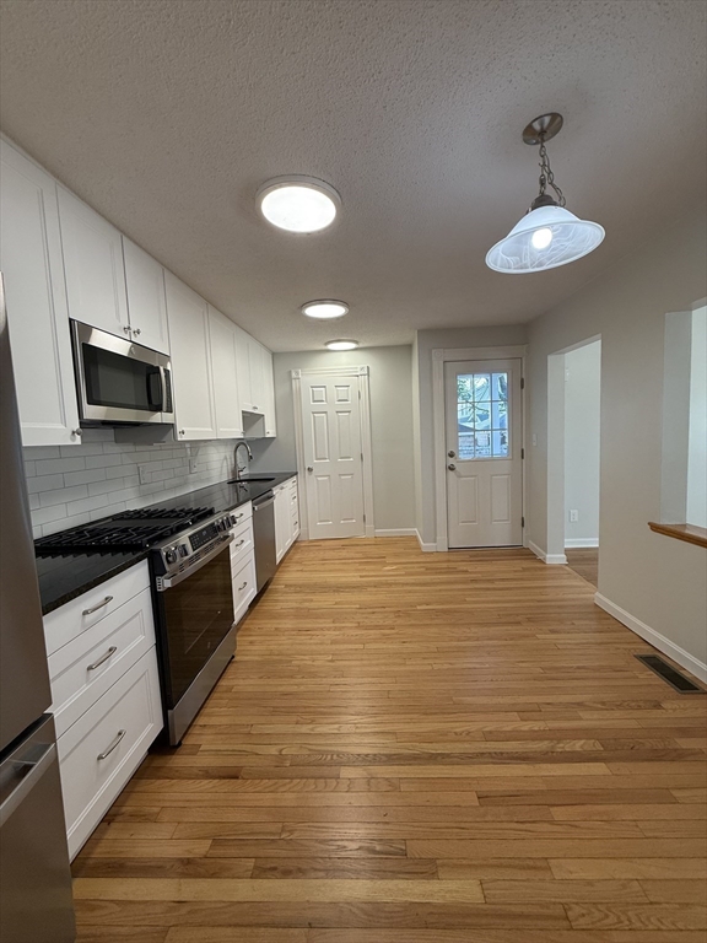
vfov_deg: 102.1
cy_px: 472
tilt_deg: -5.3
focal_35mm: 14
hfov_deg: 85.7
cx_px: 354
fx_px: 381
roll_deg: +1.8
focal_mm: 2.22
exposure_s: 1/120
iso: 100
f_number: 2.2
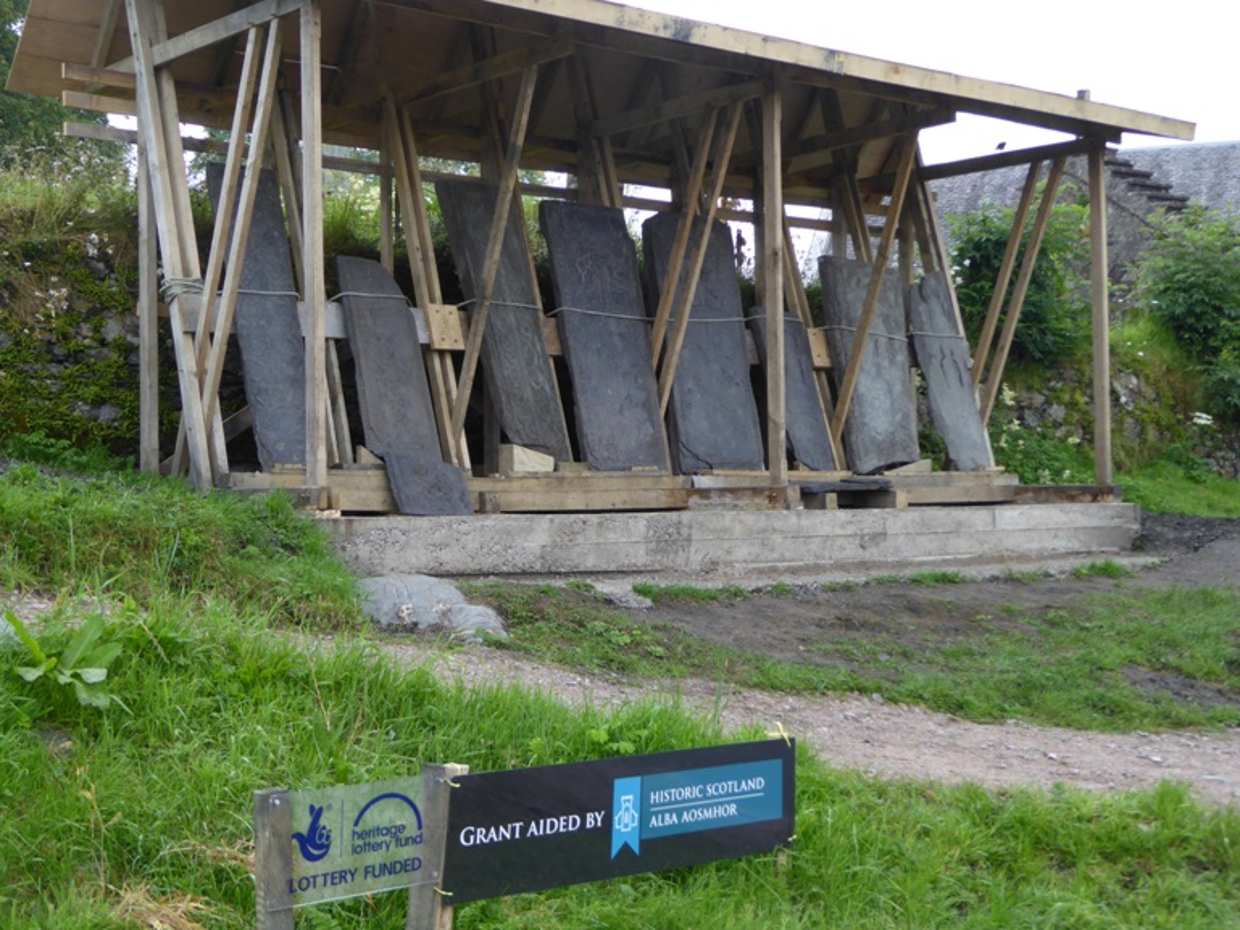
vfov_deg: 28.0
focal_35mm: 52
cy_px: 461
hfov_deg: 36.8
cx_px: 618
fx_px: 1863
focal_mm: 9
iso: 100
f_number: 4.5
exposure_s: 1/50
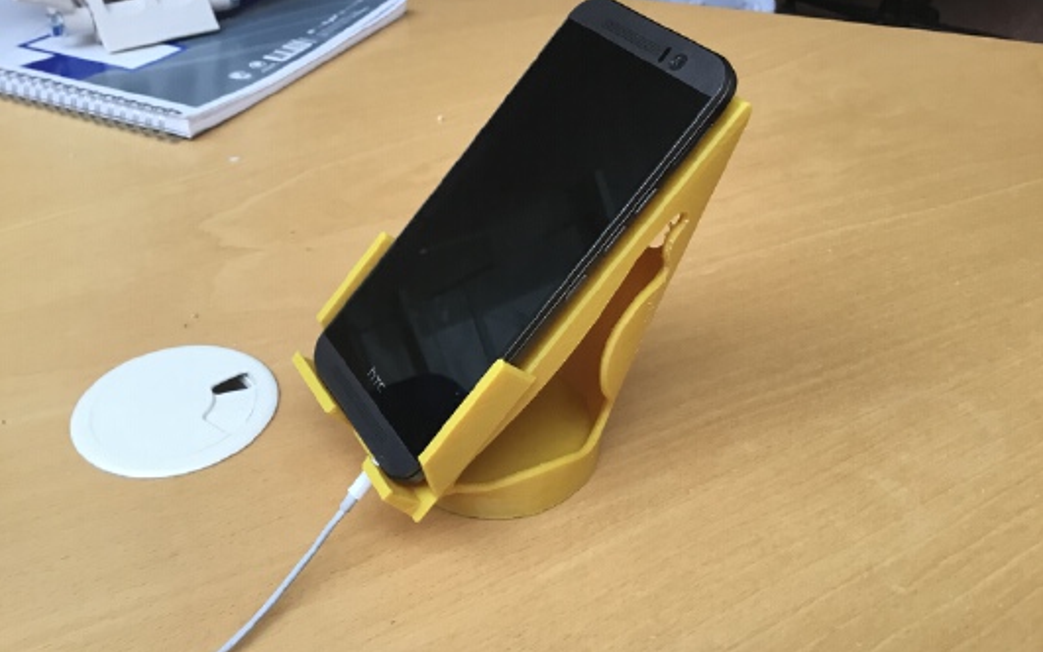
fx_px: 938
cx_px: 522
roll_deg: -2.2
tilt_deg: -37.6
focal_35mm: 33
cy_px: 324
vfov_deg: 38.3
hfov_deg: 58.1
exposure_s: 1/33
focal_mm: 3.3
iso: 32
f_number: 2.4
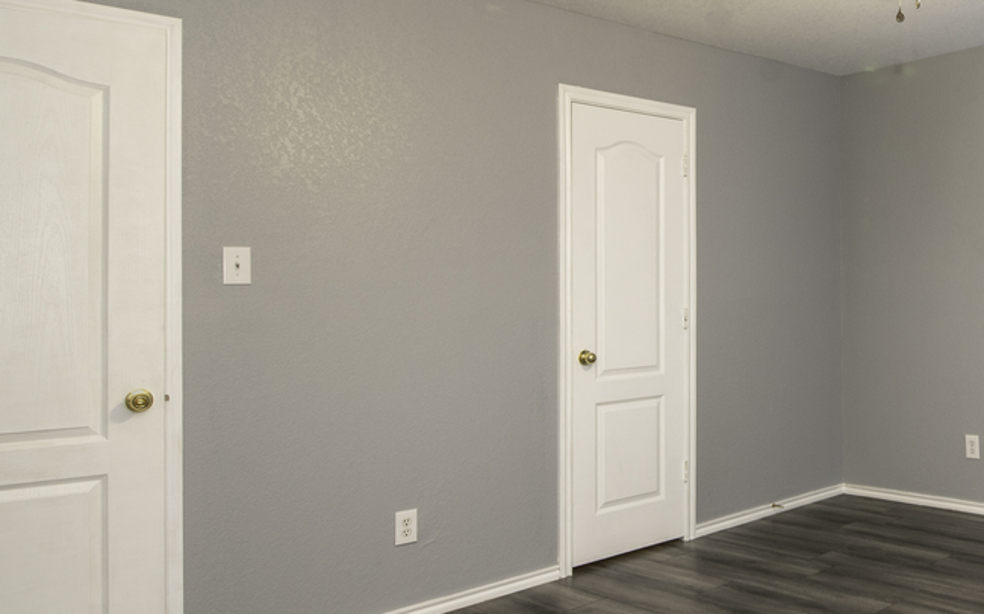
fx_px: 885
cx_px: 863
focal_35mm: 33
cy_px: 299
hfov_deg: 52.1
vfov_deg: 38.3
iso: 320
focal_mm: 13
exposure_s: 1/60
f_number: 8
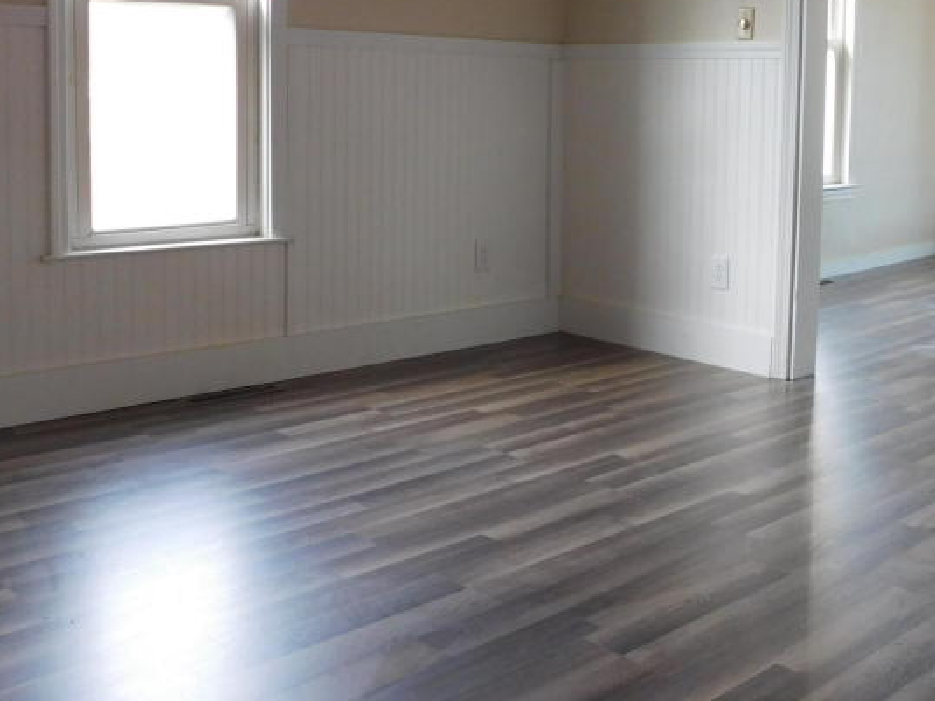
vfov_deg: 32.3
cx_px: 544
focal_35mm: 44
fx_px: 1188
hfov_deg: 42.8
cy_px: 184
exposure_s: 1/30
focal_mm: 4
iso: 220
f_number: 3
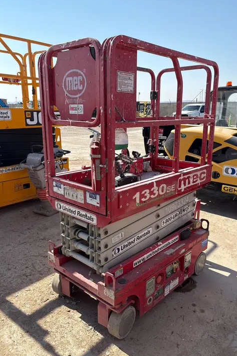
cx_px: 130
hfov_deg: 46.3
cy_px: 181
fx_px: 276
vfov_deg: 65.5
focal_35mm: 28
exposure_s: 1/2985
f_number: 1.6
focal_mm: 5.96
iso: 50
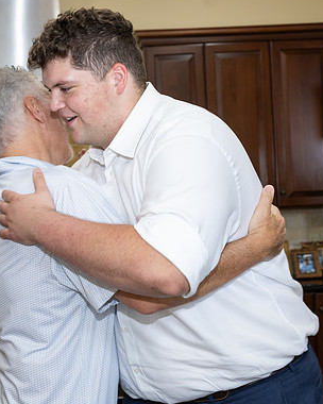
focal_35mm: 63
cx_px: 67
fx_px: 753
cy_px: 201
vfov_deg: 30.0
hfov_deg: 23.9
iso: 800
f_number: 5.6
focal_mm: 44
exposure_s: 1/60
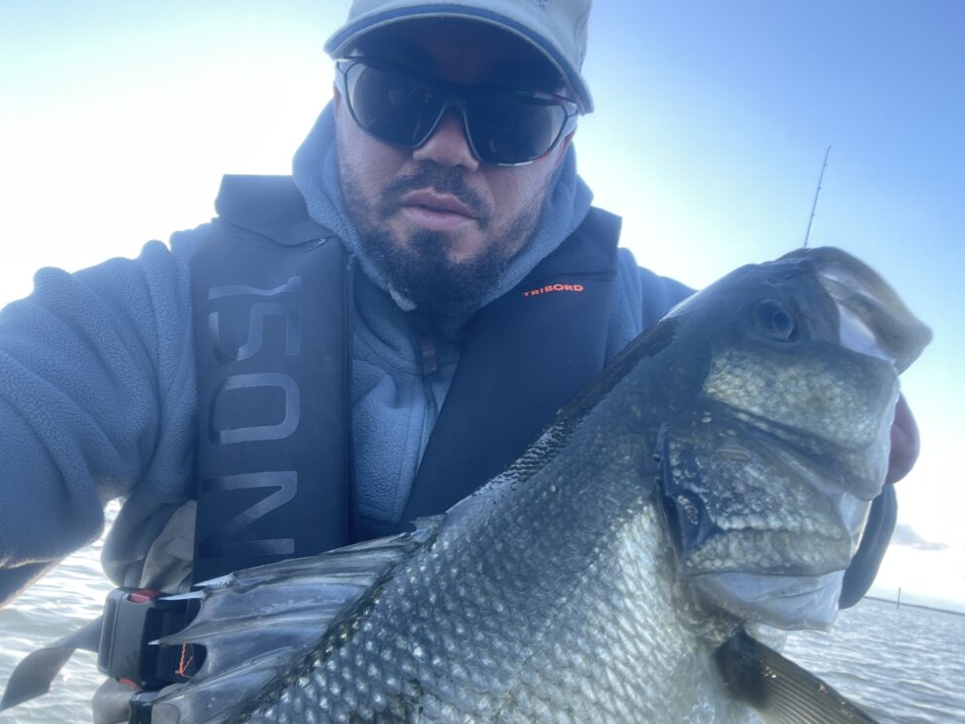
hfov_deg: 71.6
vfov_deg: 56.8
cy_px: 357
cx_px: 500
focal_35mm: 24
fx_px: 669
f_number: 2.2
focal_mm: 2.71
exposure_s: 1/122
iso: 32
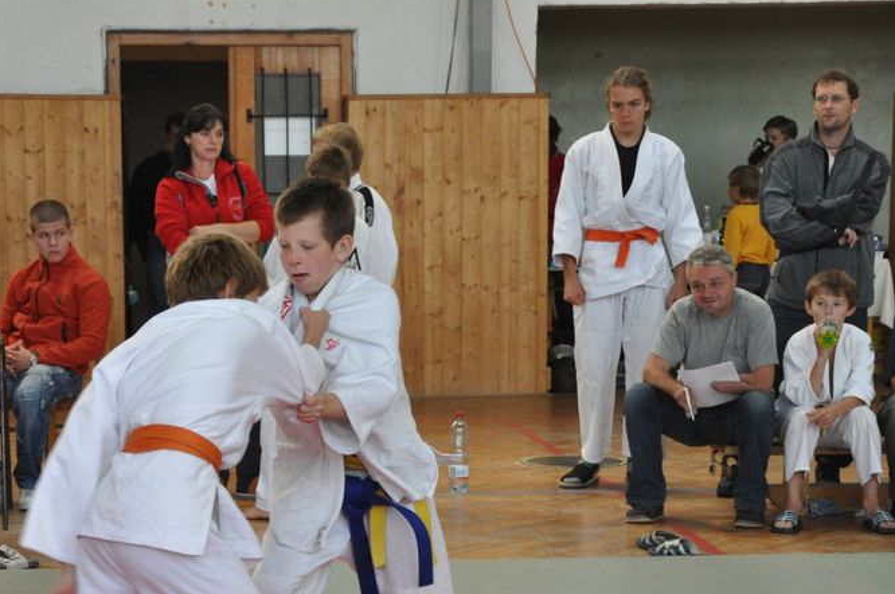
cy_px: 450
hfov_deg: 19.7
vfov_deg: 13.1
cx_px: 361
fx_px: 2576
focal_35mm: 104
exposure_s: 1/250
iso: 1600
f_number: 4.8
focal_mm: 45
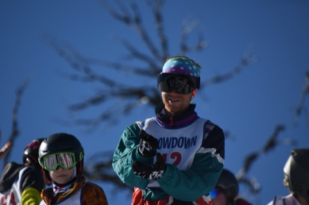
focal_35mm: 600
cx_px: 154
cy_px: 102
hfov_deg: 3.4
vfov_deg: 2.3
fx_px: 5145
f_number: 6.3
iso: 400
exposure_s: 1/3200
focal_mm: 400
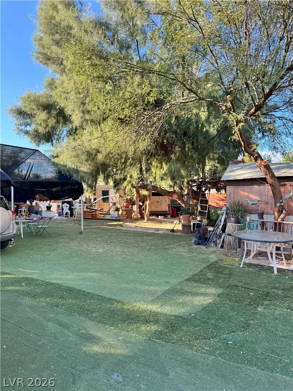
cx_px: 146
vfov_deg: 71.6
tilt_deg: +0.0
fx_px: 271
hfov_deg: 56.8
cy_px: 196
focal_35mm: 24
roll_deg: -1.1
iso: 80
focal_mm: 6.76
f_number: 1.78
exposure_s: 1/522
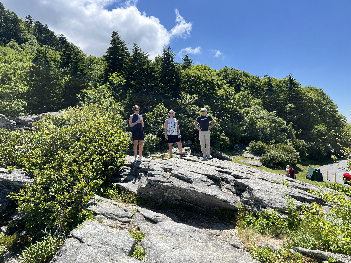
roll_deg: +2.5
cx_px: 176
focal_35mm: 26
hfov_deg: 67.3
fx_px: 264
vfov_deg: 53.1
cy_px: 132
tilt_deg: -0.4
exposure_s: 1/2165
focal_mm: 5.7
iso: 50
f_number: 1.5
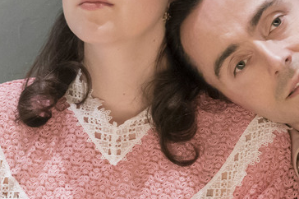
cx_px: 251
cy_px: 211
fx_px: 5170
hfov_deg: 3.3
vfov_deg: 2.2
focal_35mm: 623
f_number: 3.5
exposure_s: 1/250
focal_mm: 151
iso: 5000
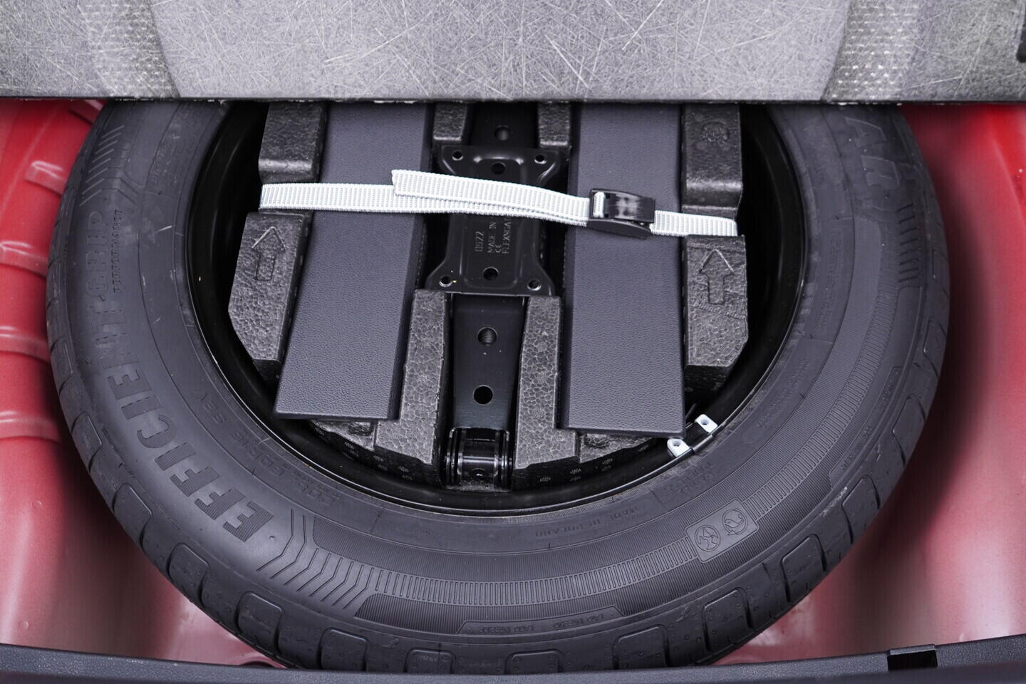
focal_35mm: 36
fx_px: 1026
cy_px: 342
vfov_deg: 36.9
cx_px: 513
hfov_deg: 53.1
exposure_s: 1/40
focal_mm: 24
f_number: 2.8
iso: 400
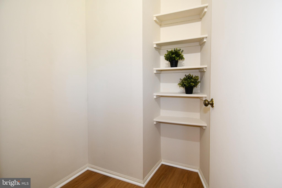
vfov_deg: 67.4
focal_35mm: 18
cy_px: 94
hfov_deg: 90.0
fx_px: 141
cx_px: 141
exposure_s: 1/60
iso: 320
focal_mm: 12
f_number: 4
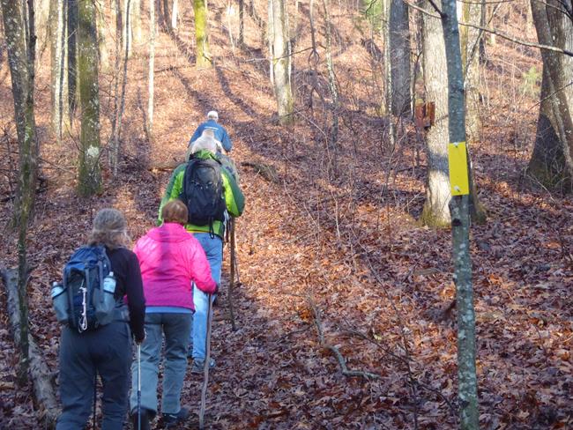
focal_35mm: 60
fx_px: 994
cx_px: 286
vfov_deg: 24.4
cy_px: 215
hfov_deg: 32.2
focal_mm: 10.73
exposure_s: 1/60
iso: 400
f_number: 5.3
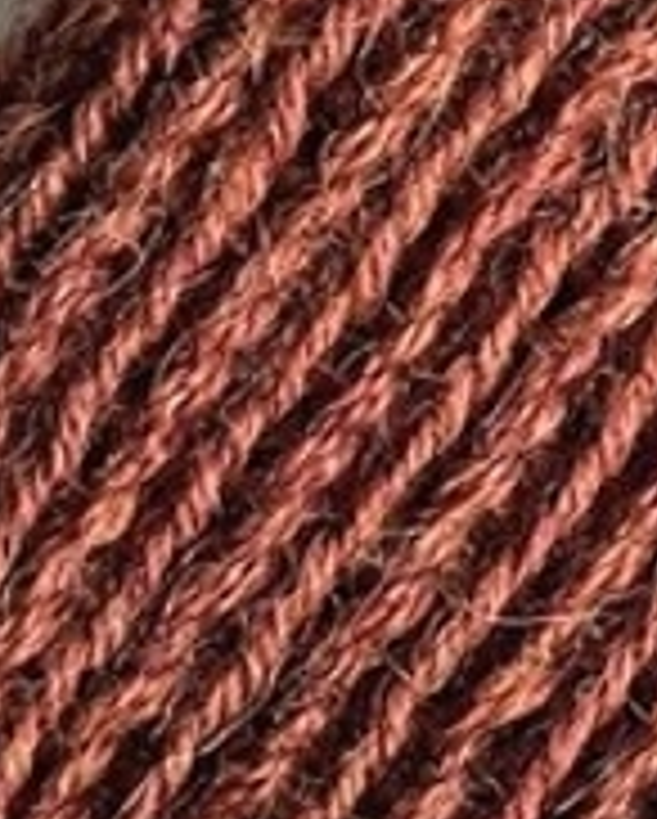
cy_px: 144
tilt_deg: -88.1
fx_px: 4052
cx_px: 1508
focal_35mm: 167
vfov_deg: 11.5
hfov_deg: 8.6
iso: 125
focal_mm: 4.2
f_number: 1.6
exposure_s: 1/65
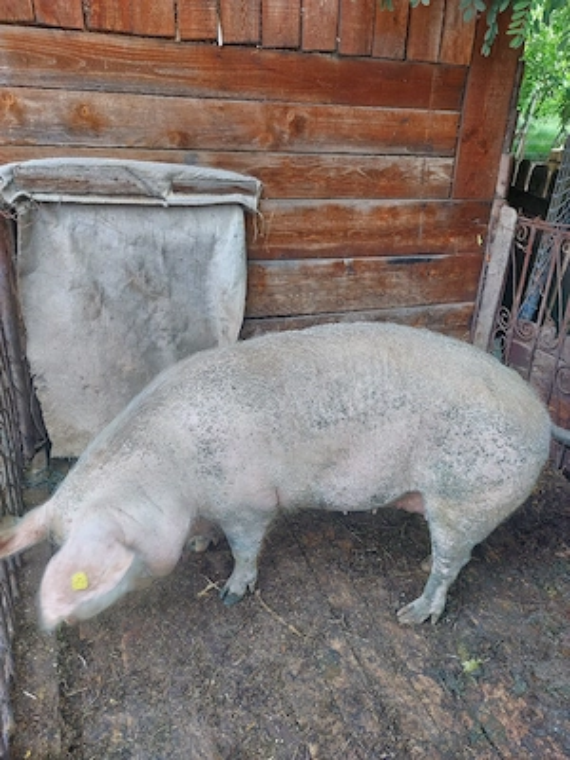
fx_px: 527
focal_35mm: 24
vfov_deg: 71.6
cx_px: 285
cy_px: 380
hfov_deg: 56.8
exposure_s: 1/109
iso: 25
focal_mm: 5.23
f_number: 1.8
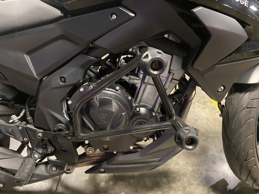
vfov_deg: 53.1
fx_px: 195
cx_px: 130
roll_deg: +1.8
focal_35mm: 26
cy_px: 97
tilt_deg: -30.3
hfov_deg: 67.3
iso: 640
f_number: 1.8
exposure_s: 1/25
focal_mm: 4.25
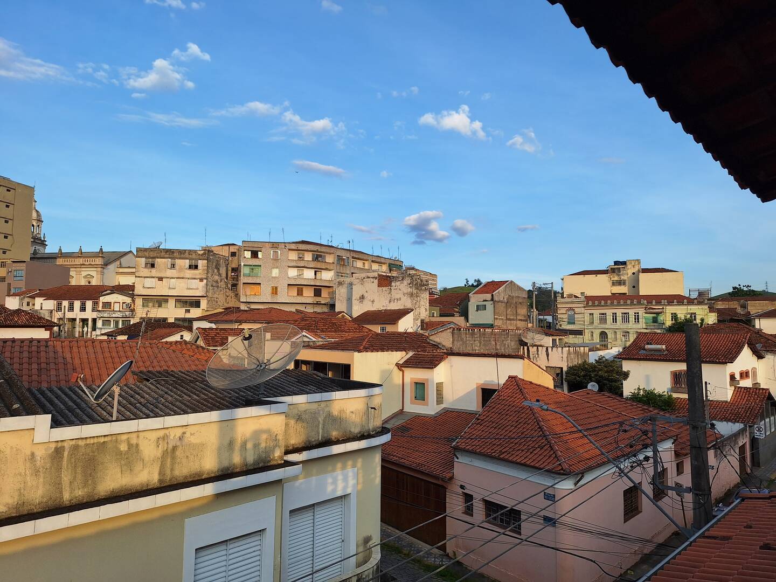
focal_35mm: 23
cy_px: 291
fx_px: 516
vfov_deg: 58.9
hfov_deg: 73.9
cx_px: 388
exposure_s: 1/907
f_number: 1.8
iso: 40
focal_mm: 5.54
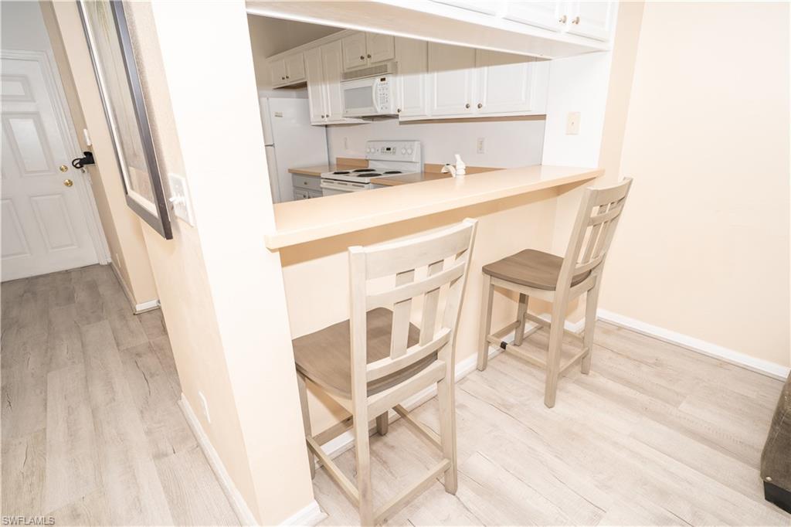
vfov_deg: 68.5
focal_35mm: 18
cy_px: 264
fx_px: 387
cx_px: 396
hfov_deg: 91.3
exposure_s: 1/250
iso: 250
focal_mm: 17.6
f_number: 6.3
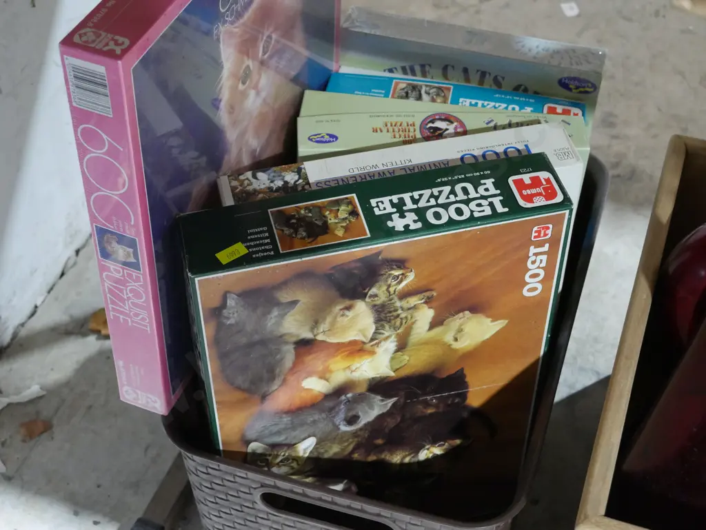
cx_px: 353
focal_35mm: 56
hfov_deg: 34.3
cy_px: 265
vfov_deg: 26.1
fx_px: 1143
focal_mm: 28
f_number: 5.6
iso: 3200
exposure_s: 1/25
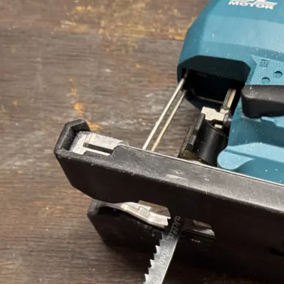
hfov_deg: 18.1
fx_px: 873
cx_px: 272
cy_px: 227
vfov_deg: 18.3
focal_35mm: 94
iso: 200
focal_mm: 6.76
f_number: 1.78
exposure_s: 1/50
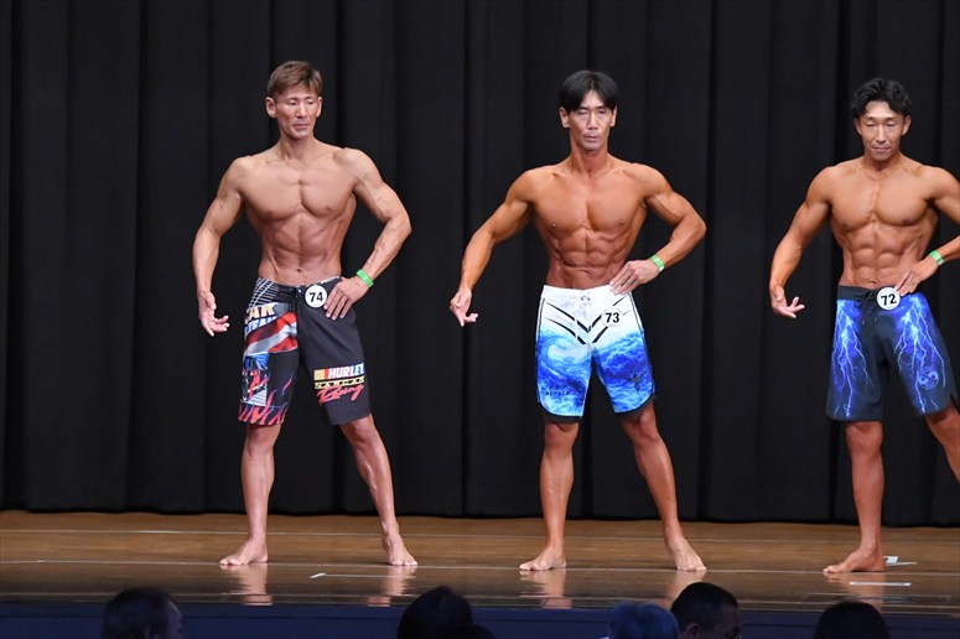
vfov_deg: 6.8
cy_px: 320
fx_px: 5384
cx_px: 480
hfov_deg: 10.2
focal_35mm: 202
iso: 8000
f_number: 5.6
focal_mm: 135
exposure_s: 1/400
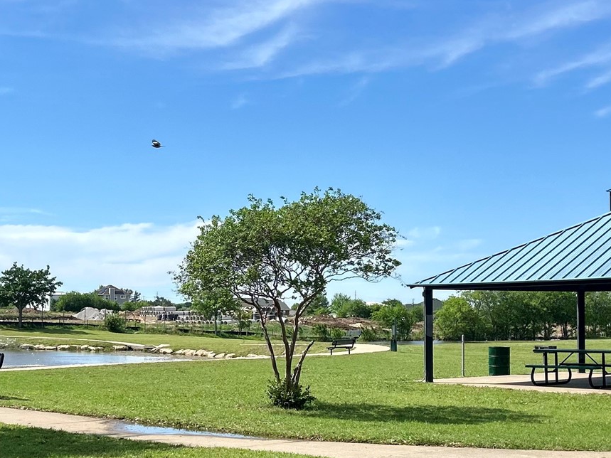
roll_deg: +0.1
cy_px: 283
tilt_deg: +1.1
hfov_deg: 31.0
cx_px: 204
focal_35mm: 62
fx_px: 1094
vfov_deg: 23.6
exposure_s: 1/5319
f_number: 1.5
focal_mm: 5.7
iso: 50
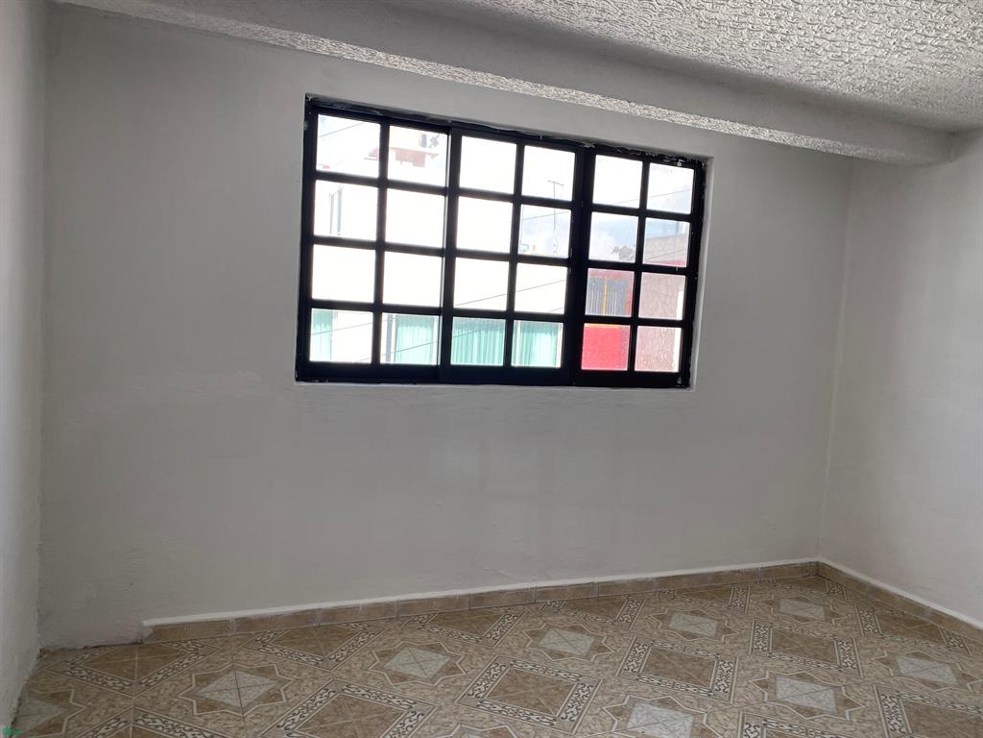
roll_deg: -3.9
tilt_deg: -4.5
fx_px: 738
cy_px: 369
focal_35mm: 26
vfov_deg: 53.1
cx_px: 492
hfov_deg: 67.3
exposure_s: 1/122
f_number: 1.8
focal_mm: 4.25
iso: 32
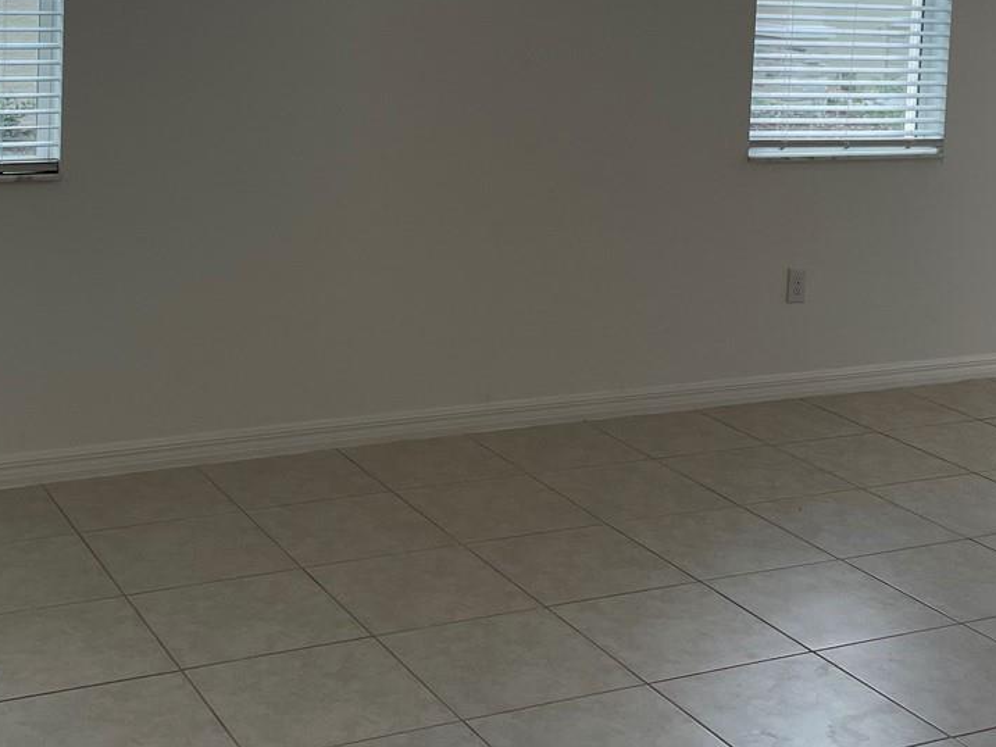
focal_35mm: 58
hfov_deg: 33.2
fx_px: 1669
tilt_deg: -4.1
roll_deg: -2.0
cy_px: 71
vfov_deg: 24.5
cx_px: 492
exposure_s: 1/120
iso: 32
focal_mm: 4.2
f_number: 1.6
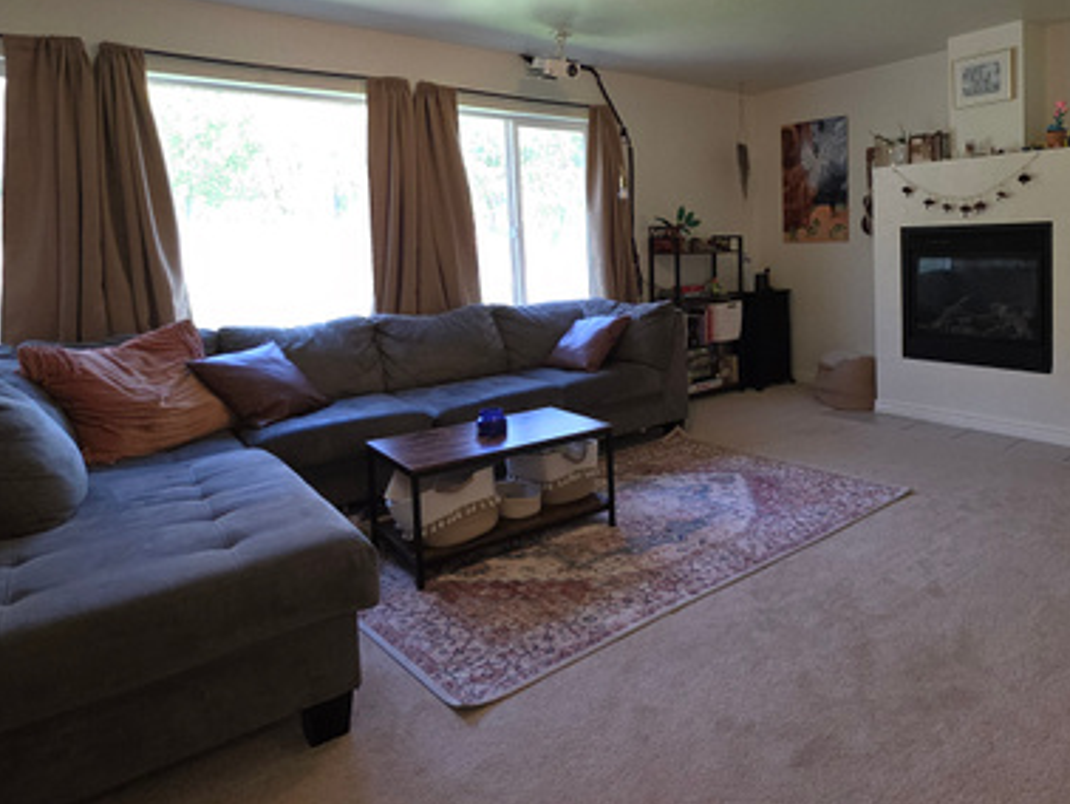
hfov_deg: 74.1
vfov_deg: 60.0
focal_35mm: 22
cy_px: 283
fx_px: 680
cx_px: 711
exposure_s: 1/60
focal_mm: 2.2
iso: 80
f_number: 1.9
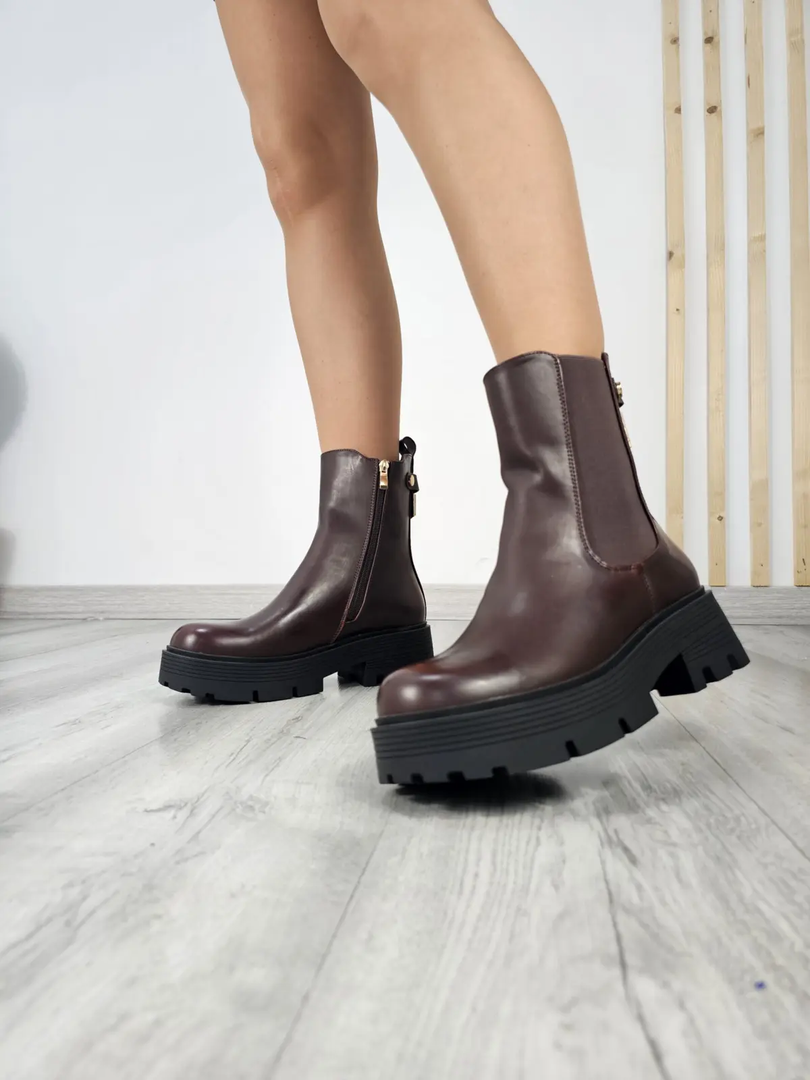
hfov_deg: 58.9
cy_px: 540
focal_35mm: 23
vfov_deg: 73.9
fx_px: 718
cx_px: 405
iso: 100
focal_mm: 6.3
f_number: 1.7
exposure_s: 1/100
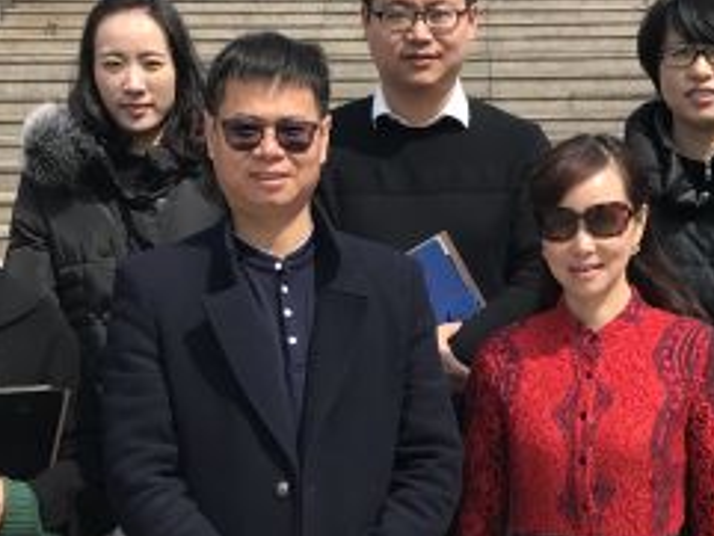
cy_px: 503
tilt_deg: -10.3
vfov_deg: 15.7
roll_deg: +0.1
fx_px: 1919
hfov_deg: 21.1
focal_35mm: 93
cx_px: 415
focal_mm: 3.99
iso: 20
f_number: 1.8
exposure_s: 1/1451
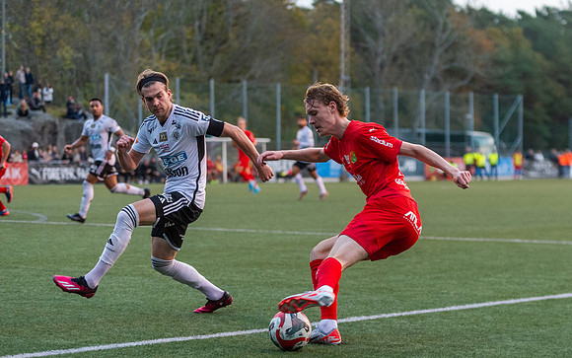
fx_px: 2053
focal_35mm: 132
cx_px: 389
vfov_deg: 10.0
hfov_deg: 15.8
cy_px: 219
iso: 5000
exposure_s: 1/1000
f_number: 2.8
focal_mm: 95
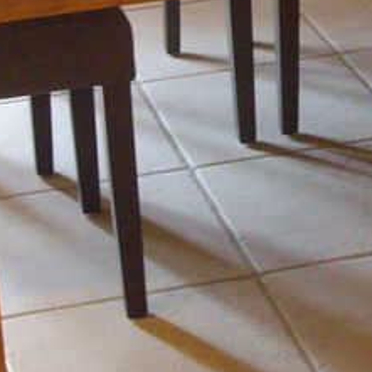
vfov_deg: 12.0
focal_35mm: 144
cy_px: 39
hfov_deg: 12.0
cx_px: 352
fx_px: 1751
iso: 320
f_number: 2.7
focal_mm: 6
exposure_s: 1/20
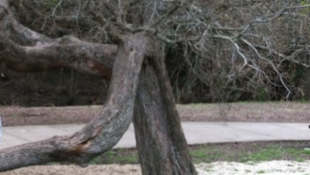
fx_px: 781
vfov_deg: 12.7
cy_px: 109
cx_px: -16
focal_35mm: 95
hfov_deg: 21.5
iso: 80
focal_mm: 3.85
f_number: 2.8
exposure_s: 1/151
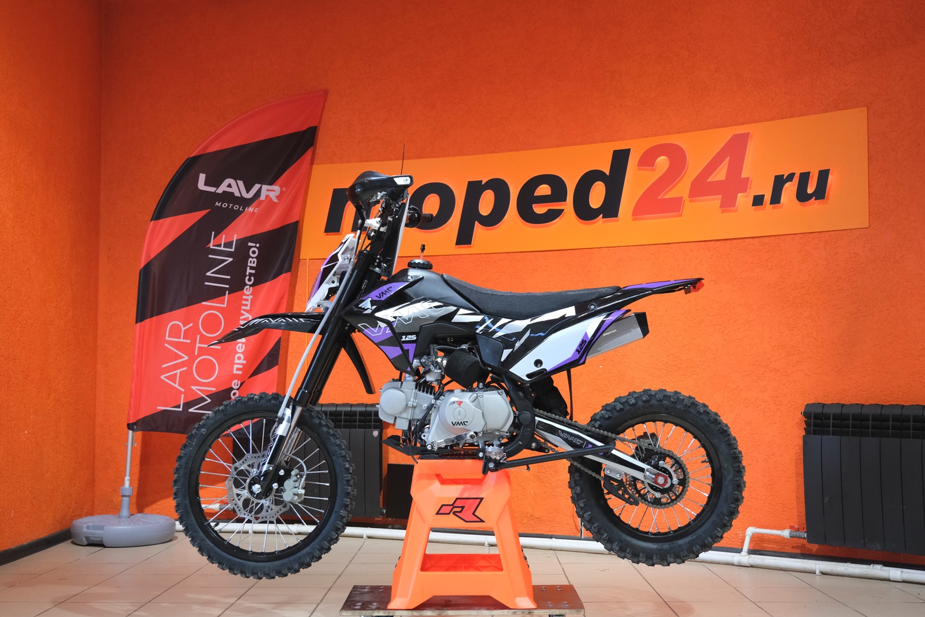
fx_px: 1053
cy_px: 308
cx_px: 462
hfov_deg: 47.4
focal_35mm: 41
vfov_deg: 32.6
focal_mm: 27.5
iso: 1600
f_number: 4
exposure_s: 1/100
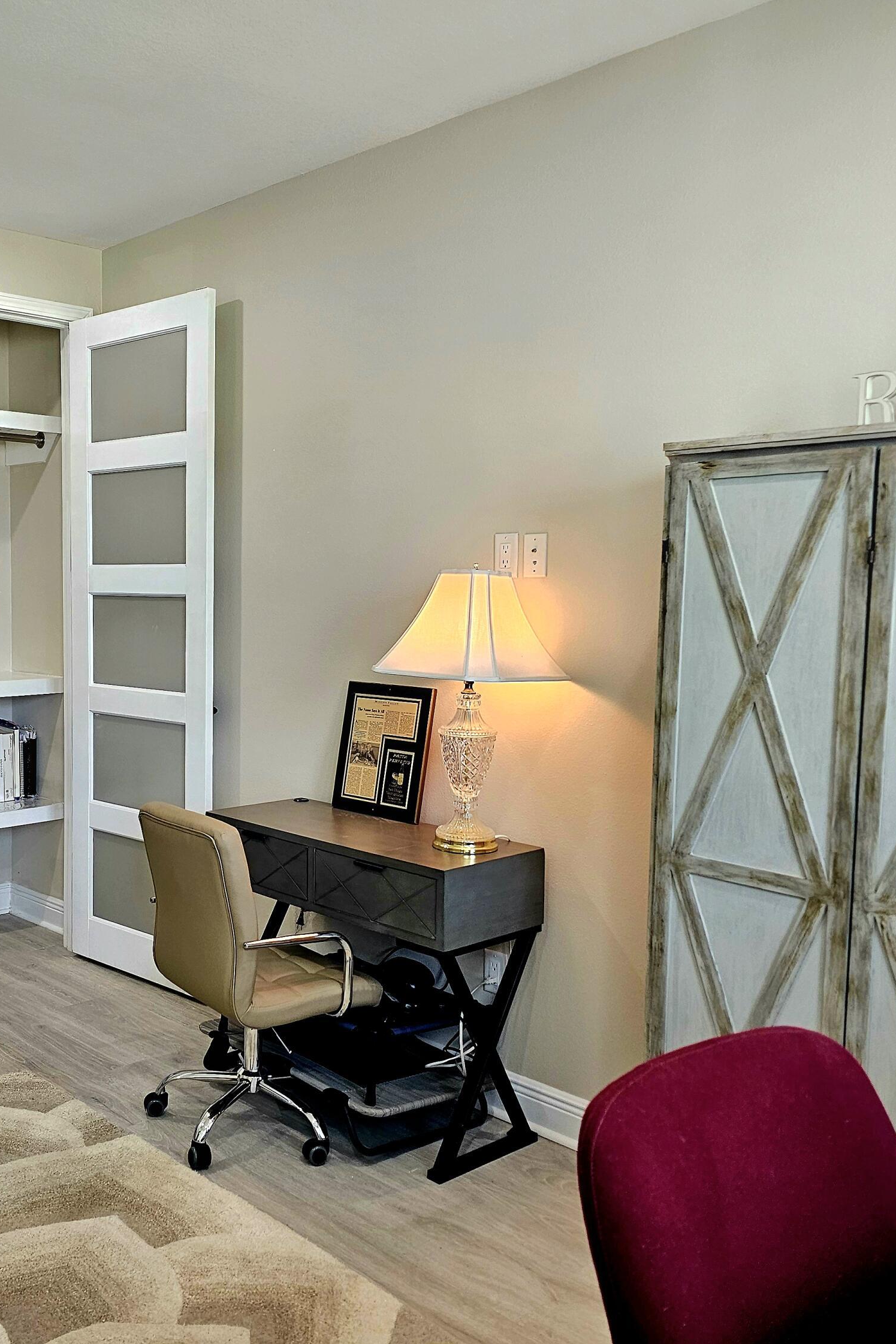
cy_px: 671
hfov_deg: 39.5
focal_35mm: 32
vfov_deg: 58.7
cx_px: 183
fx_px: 1195
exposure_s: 1/120
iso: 160
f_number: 1.7
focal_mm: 6.3
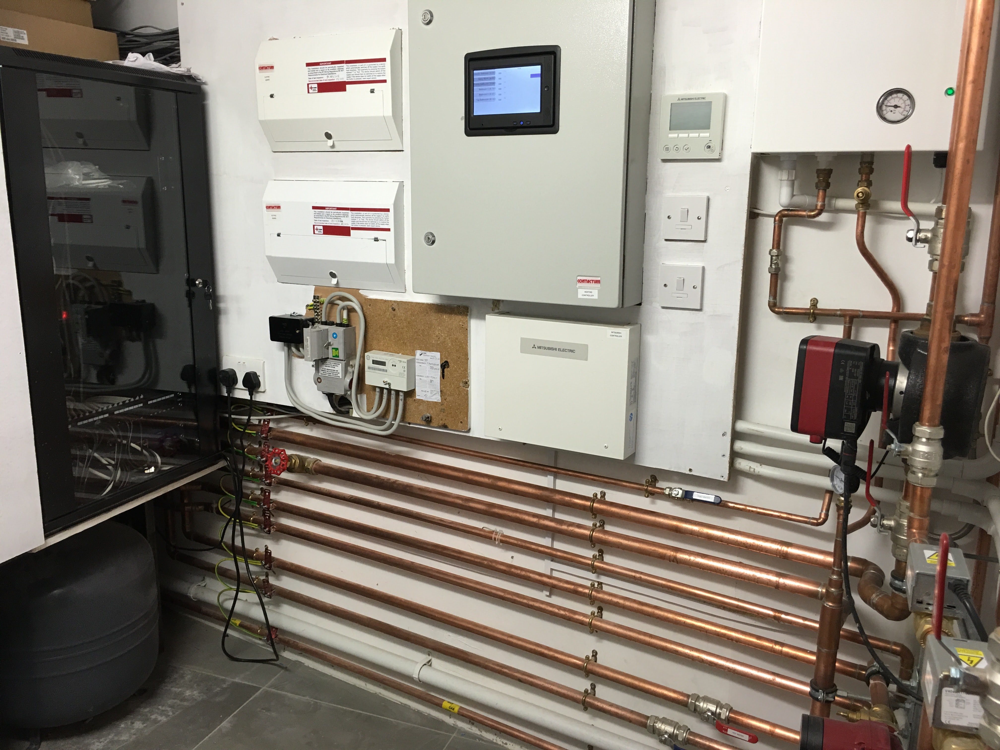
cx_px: 500
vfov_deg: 48.2
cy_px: 375
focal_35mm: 29
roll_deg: -1.2
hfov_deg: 61.7
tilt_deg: -12.6
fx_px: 838
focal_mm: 4.15
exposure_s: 1/17
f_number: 2.2
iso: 50
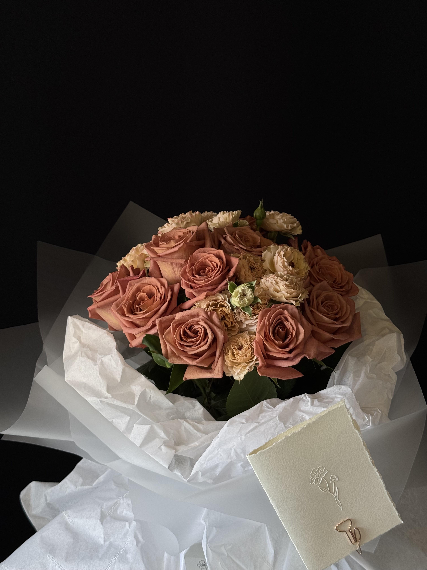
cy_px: 285
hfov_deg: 30.3
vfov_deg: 39.7
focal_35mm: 48
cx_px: 214
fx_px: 789
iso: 64
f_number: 1.78
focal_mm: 6.76
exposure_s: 1/120
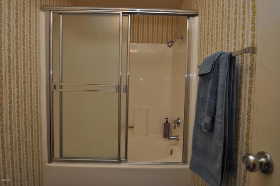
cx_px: 140
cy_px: 93
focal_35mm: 21
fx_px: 163
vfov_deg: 59.4
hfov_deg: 81.3
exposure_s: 1/60
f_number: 4
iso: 200
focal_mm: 14
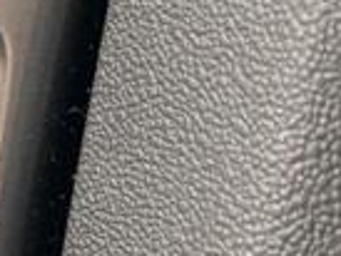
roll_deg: -0.6
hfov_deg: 9.3
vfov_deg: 7.6
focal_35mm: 194
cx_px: -433
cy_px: 261
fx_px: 1913
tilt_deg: -37.7
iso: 125
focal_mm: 5.96
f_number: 1.6
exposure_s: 1/50
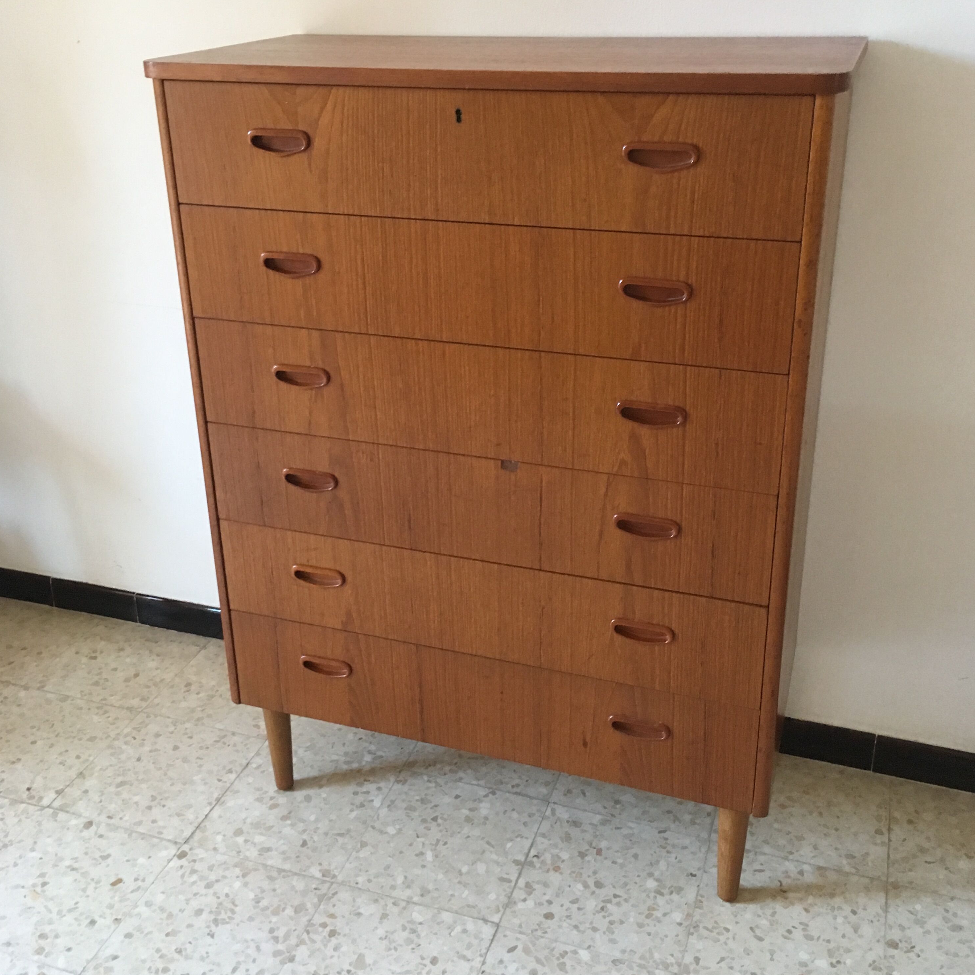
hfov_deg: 47.2
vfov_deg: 47.1
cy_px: 414
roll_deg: +1.4
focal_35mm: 35
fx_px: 1115
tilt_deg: -22.8
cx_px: 487
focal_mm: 4.15
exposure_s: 1/30
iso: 160
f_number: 2.2
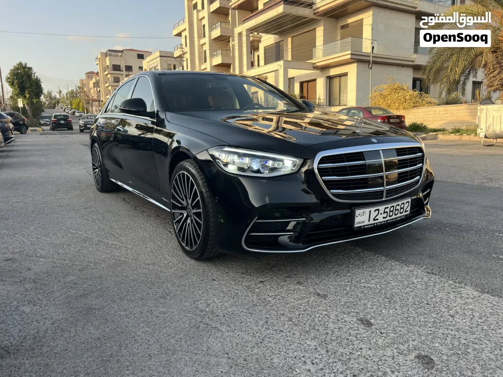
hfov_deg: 67.3
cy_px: 188
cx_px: 252
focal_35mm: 26
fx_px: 378
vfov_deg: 53.1
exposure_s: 1/499
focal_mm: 5.7
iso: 50
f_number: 1.5
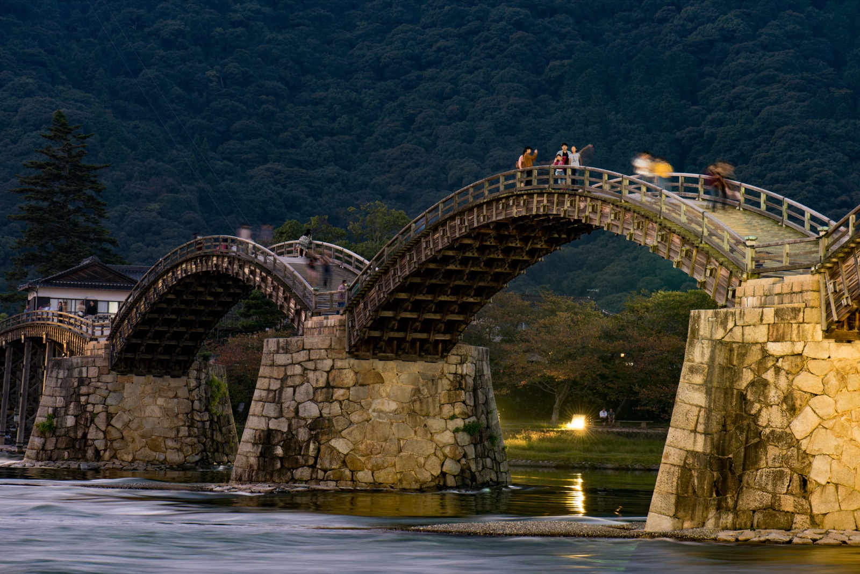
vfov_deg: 13.1
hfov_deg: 19.4
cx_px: 430
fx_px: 2509
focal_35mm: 105
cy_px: 287
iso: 125
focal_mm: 105
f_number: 8
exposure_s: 1.3
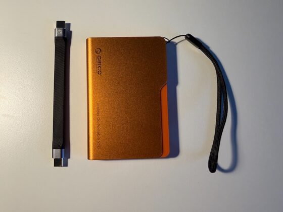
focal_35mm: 25
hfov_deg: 69.4
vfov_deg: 54.9
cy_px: 106
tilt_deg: -85.4
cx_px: 142
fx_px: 204
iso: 160
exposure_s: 1/100
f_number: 2.2
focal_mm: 2.22
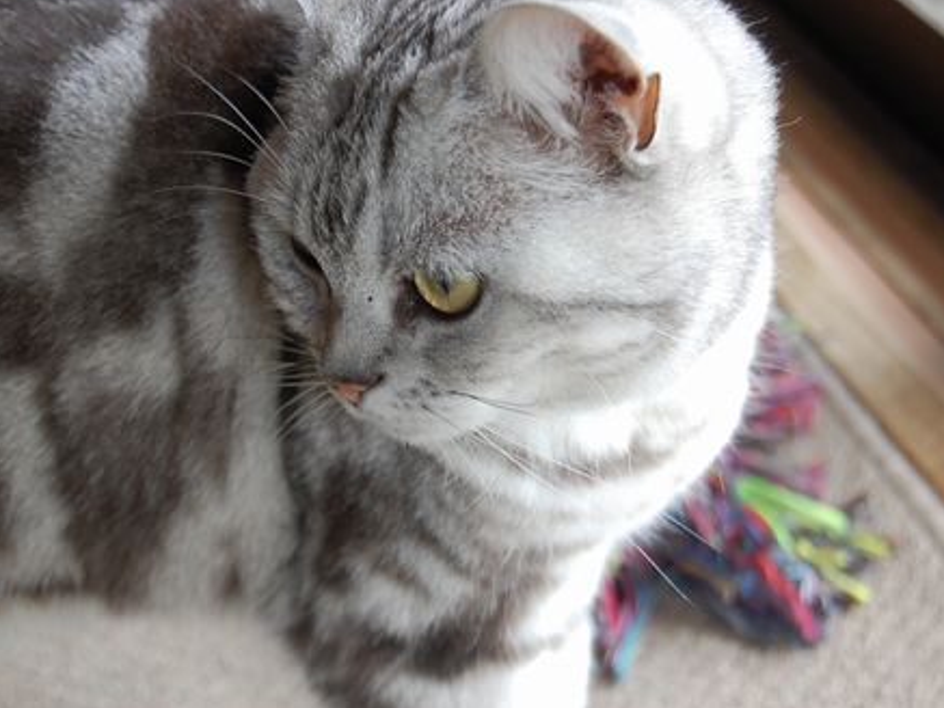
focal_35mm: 91
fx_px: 2470
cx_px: 454
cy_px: 352
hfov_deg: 21.6
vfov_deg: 16.3
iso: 400
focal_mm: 55
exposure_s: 1/40
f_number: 5.6
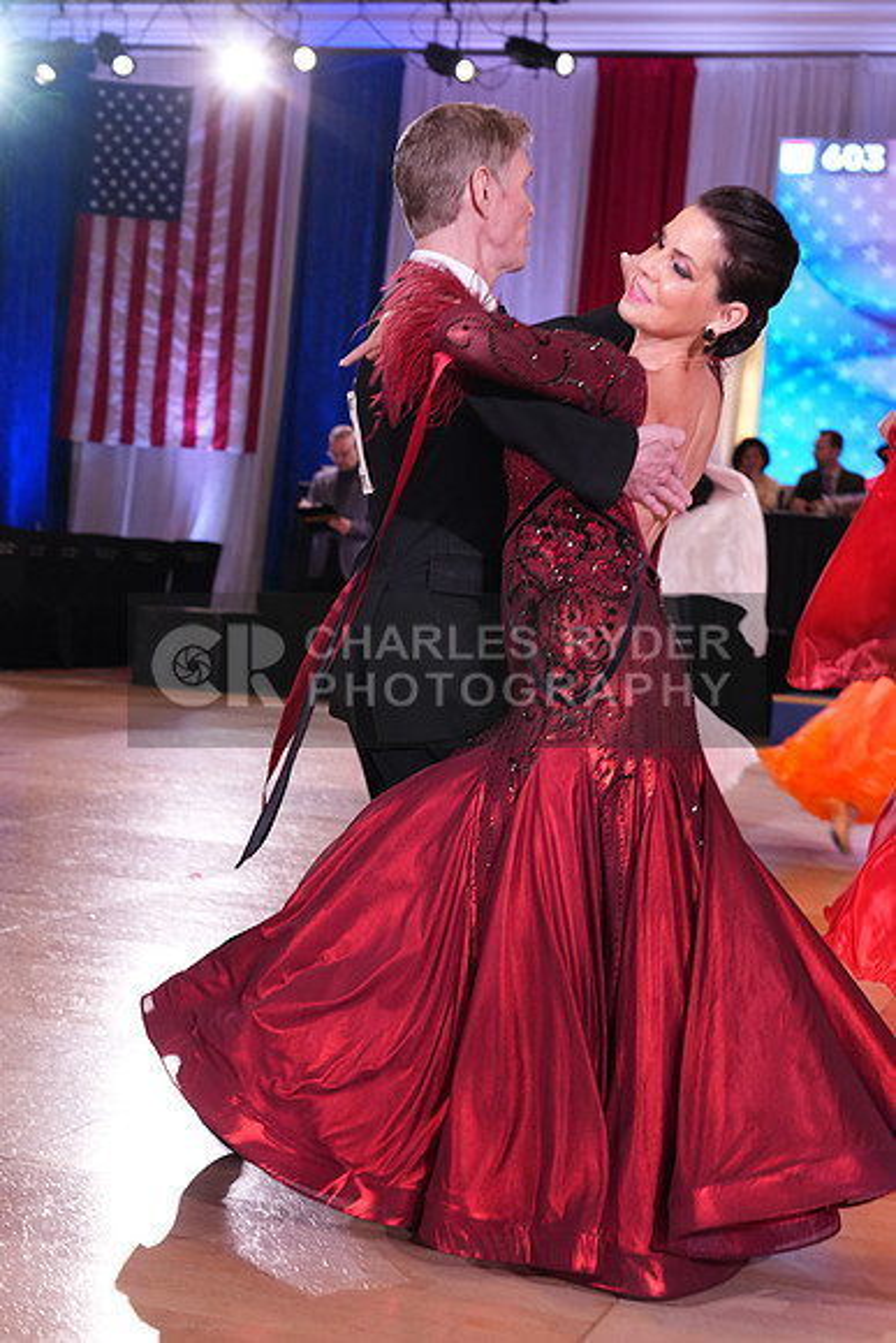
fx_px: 2350
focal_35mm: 63
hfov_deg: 21.6
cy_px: 672
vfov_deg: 31.9
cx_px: 448
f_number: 5.6
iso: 2000
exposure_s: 1/200
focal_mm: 63
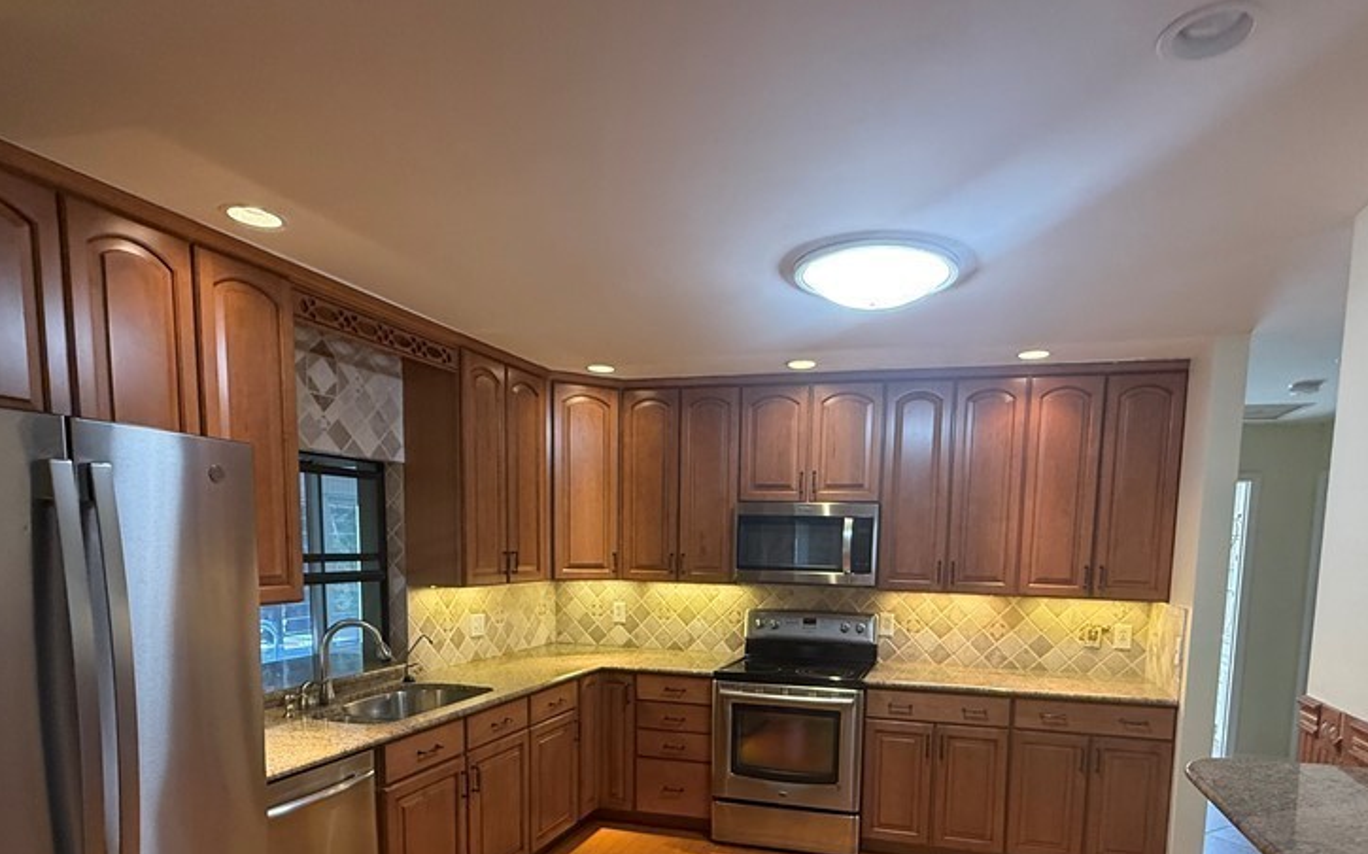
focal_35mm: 21
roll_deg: -1.5
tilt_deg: -5.3
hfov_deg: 82.1
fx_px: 783
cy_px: 629
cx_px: 748
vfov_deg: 54.8
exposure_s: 1/120
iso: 400
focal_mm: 2.22
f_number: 2.2
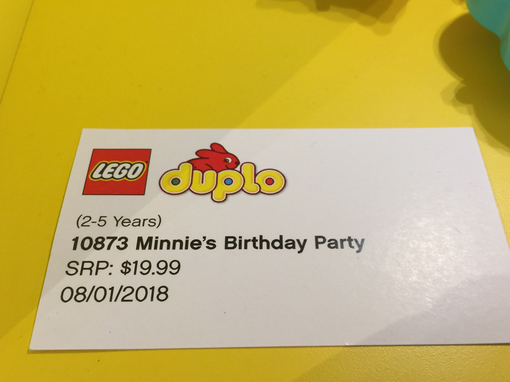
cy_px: 212
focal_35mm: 34
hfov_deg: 53.8
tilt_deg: -56.7
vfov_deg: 41.7
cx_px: 289
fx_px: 501
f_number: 2.2
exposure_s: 1/30
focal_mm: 4.15
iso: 40
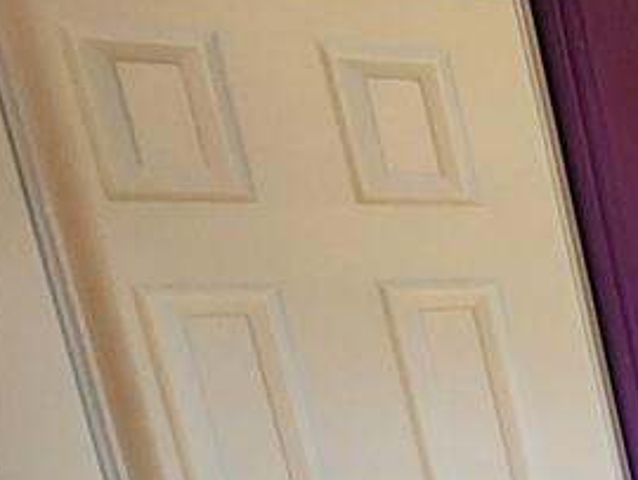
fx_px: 1420
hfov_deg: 13.5
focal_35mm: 77
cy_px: 674
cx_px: 1685
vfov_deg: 17.6
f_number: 2.2
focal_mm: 2.2
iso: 400
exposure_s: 1/40
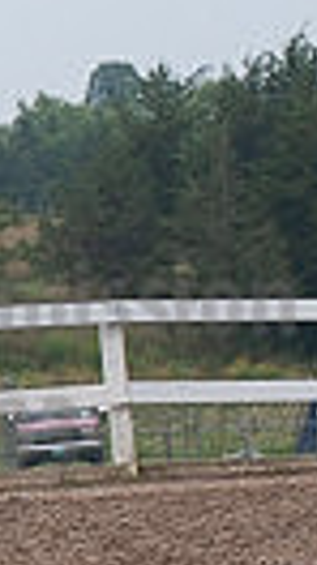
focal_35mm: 462
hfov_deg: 2.6
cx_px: -638
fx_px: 6922
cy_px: 293
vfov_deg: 4.7
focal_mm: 116
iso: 1400
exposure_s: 1/1000
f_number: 5.6
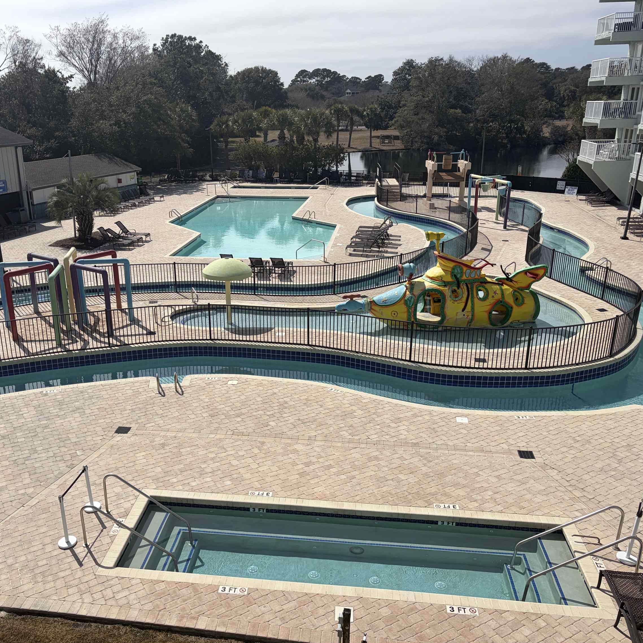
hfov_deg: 52.2
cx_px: 262
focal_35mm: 31
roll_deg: -0.3
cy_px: 321
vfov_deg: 52.5
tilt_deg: -17.6
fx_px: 651
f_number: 1.6
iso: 50
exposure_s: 1/7813
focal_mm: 5.96
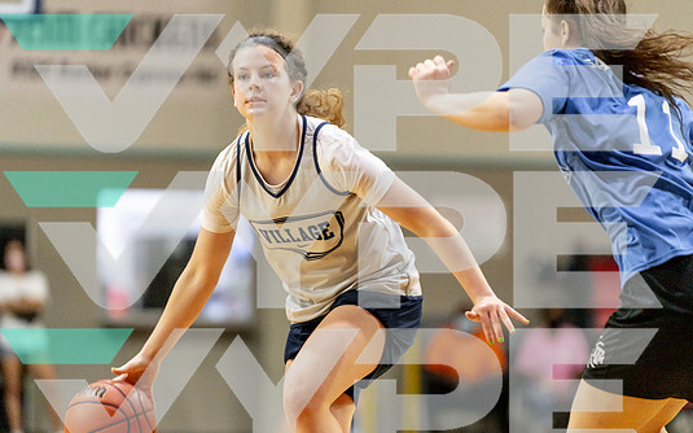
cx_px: 333
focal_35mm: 221
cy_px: 240
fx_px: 4173
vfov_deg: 5.9
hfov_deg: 9.5
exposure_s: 1/800
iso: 2500
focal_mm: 200
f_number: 2.8
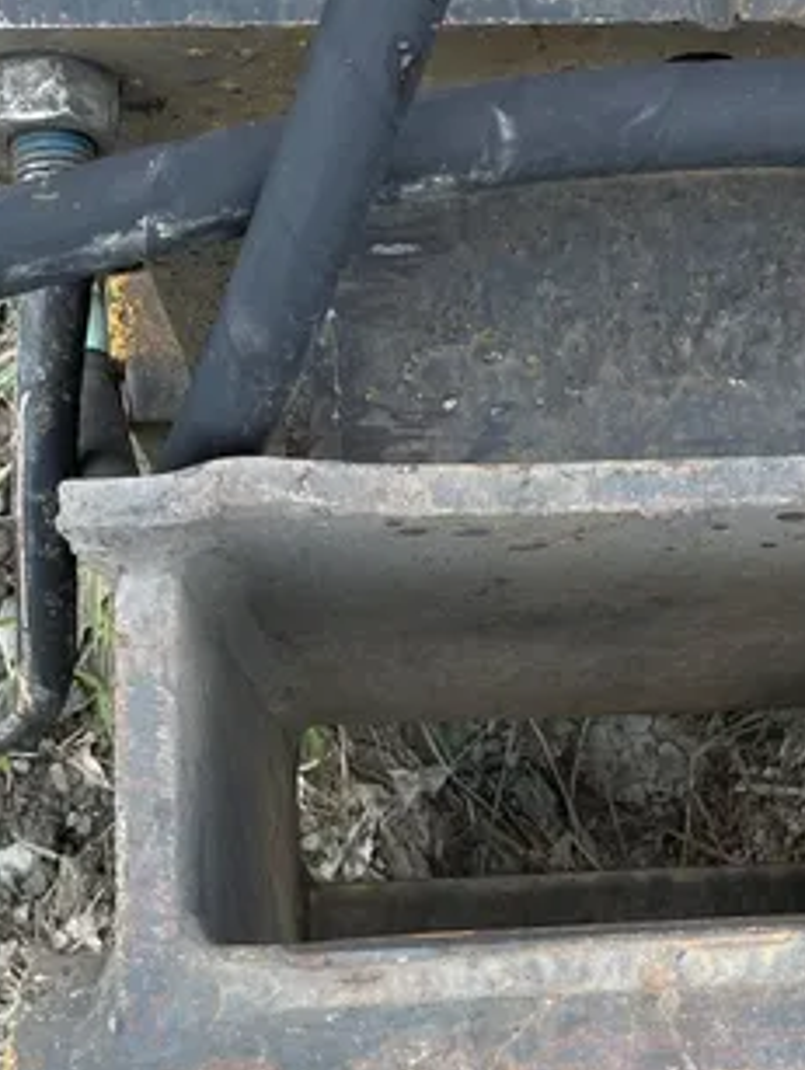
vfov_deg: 30.2
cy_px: 904
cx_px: 585
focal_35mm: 62
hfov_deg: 23.5
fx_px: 1918
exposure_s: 1/286
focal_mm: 4.2
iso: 32
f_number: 1.6
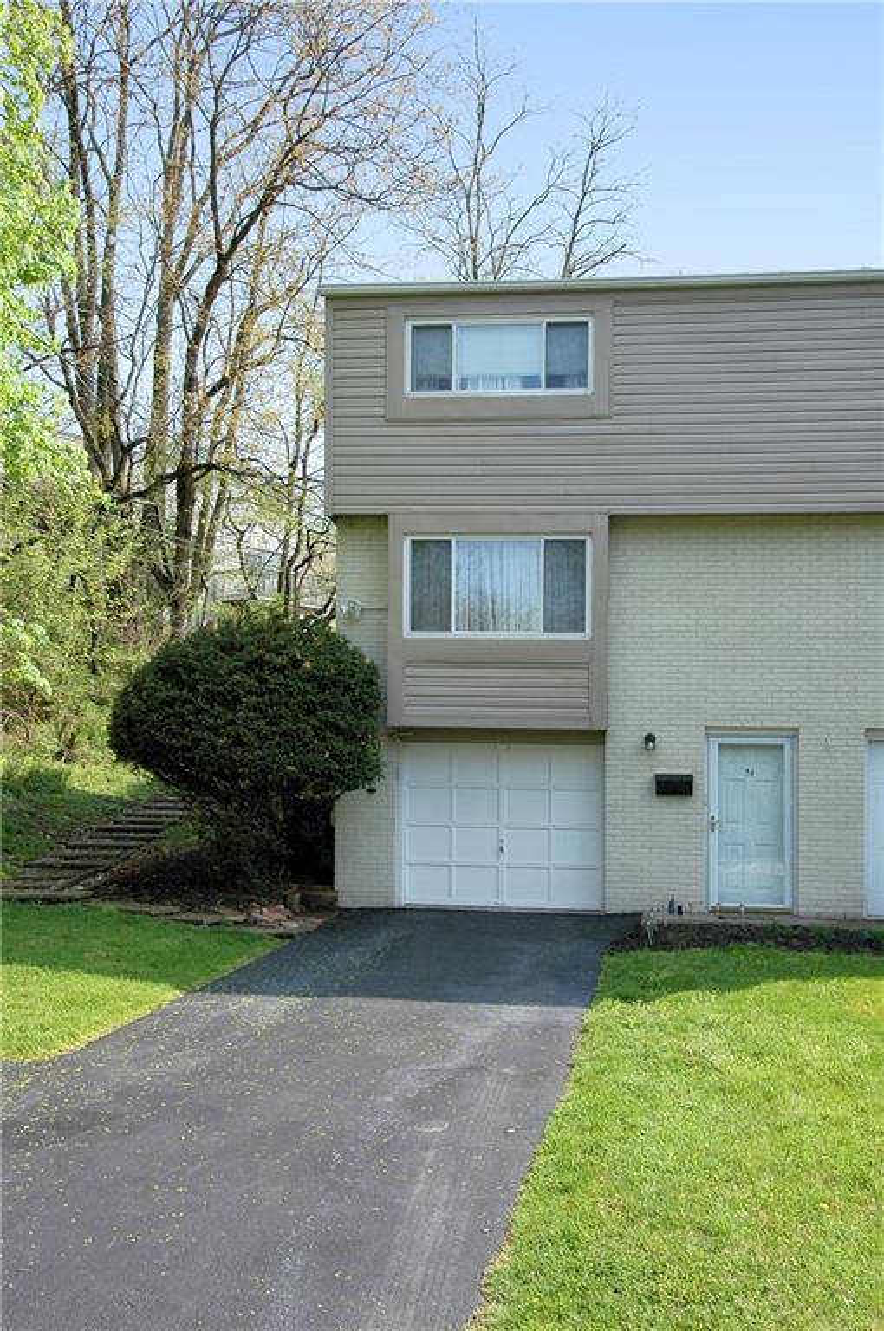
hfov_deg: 43.5
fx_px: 1108
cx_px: 442
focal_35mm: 30
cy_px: 666
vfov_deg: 62.0
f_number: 10
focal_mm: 20
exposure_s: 1/200
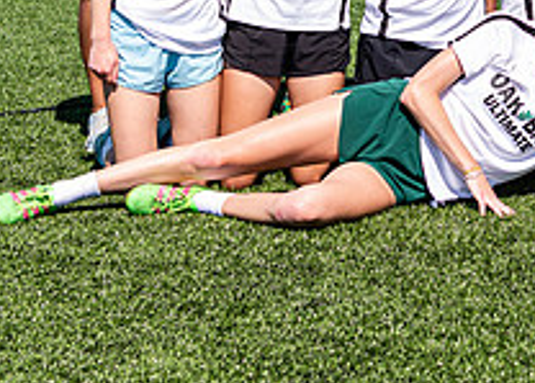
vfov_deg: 8.8
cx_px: 674
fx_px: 2433
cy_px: -160
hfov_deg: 12.2
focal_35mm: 160
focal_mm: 42
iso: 64
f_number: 4
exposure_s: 1/500
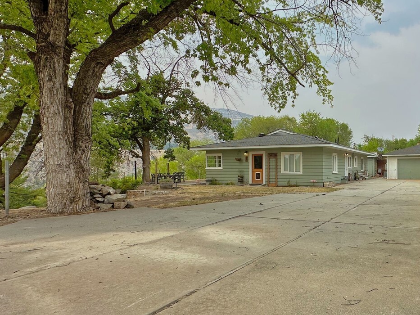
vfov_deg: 56.8
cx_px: 325
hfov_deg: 66.2
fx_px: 291
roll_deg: -0.1
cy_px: 169
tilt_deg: -0.1
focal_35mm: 24
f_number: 2.2
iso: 40
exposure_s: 1/698
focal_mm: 2.2
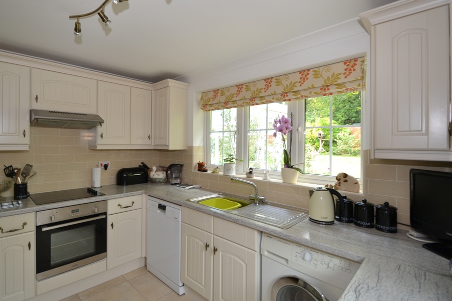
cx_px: 198
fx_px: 213
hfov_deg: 92.8
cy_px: 143
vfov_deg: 70.4
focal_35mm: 17
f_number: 3.5
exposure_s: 1/60
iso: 450
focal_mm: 10
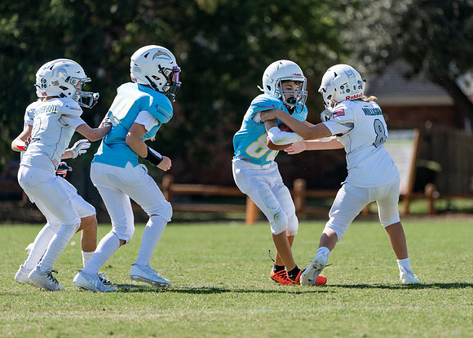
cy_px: 182
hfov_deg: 4.2
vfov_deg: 3.0
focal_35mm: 483
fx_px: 6487
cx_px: 291
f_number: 5.6
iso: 200
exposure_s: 1/1250
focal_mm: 400
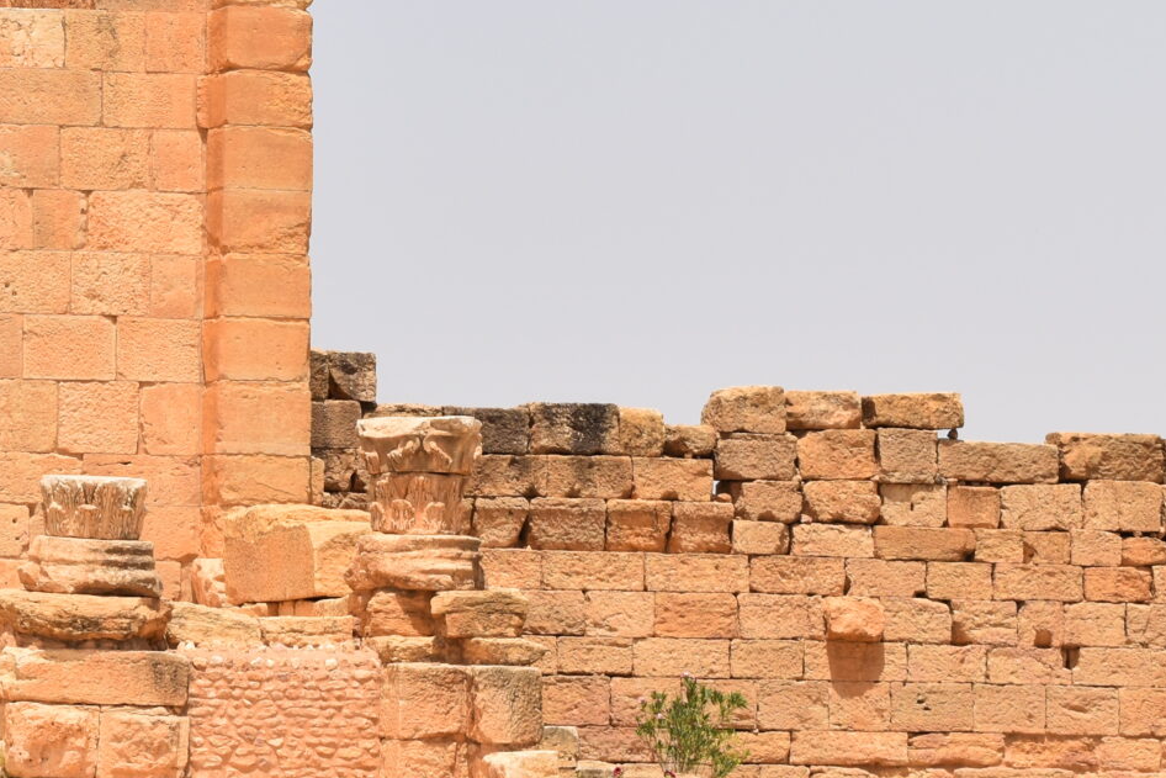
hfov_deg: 9.2
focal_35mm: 223
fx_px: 7235
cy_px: 213
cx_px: 247
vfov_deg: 6.1
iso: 100
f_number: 9
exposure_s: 1/320
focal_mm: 55
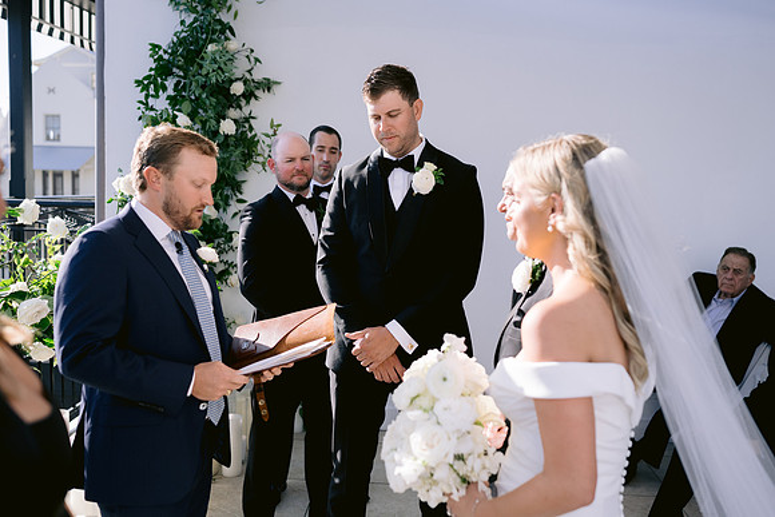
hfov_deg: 52.5
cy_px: 248
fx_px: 786
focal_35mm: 37
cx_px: 382
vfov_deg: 36.4
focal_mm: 35
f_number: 2.8
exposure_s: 1/3200
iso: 200
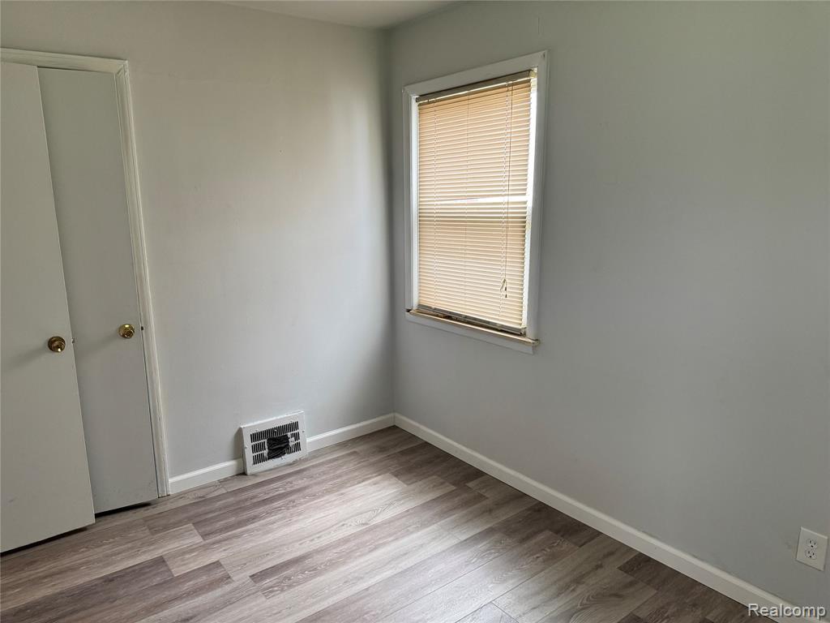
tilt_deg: -13.0
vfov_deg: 56.8
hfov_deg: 71.6
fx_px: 575
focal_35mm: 24
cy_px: 312
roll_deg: +0.5
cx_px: 415
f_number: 1.78
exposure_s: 1/121
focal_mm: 6.76
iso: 200
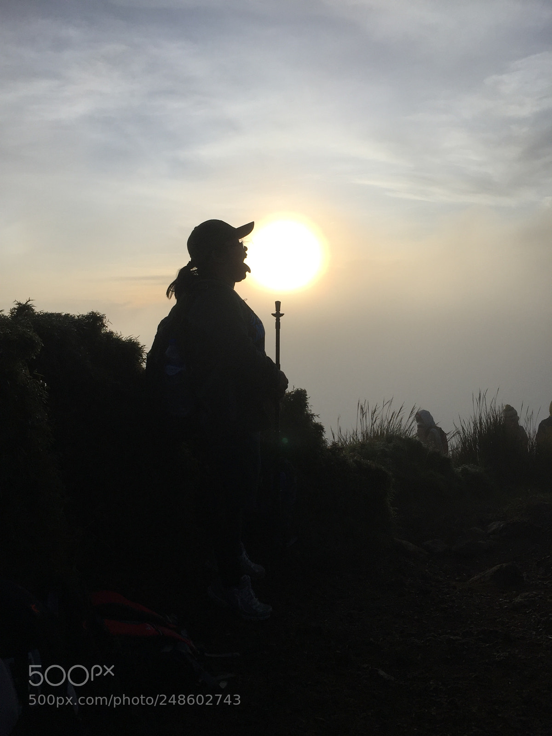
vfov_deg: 61.7
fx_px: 617
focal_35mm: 29
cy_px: 368
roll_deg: +3.3
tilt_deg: -4.1
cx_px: 276
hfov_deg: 48.2
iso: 32
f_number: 2.2
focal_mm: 4.15
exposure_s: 1/3049
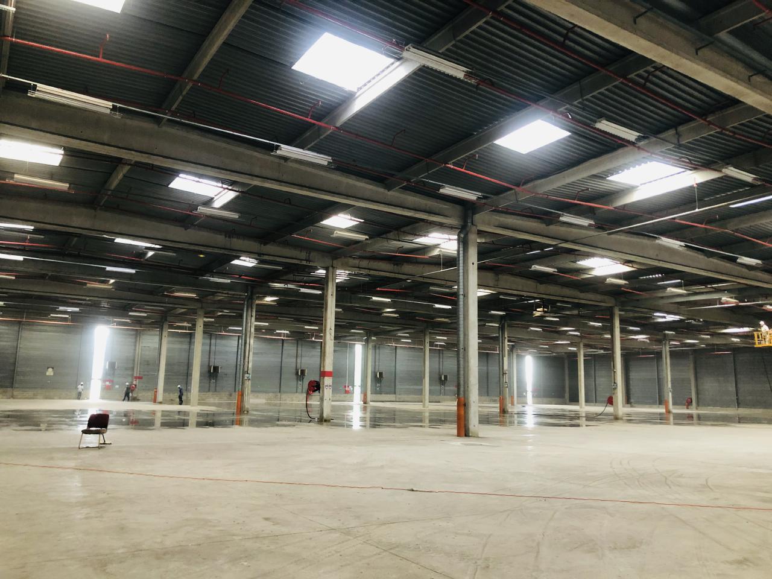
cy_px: 290
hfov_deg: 63.4
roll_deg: -0.5
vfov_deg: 49.7
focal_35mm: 28
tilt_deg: +10.5
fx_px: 624
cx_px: 386
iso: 100
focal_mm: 3.99
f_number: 1.8
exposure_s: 1/15
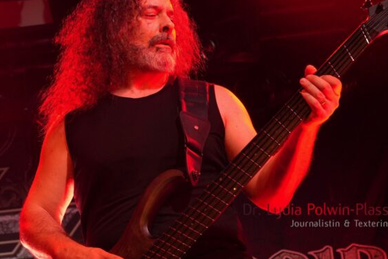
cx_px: 165
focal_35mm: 93
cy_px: 115
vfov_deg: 14.8
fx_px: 999
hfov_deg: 22.0
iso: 1250
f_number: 4.5
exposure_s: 1/160
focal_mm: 45
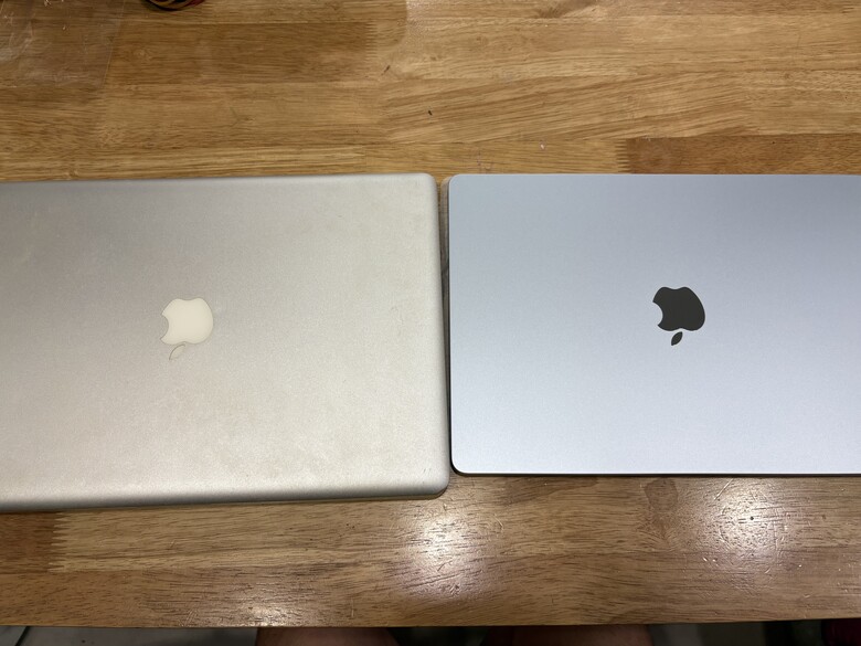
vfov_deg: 53.1
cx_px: 430
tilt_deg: -69.9
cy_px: 323
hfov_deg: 67.3
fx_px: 647
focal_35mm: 26
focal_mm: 5.96
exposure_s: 1/60
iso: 100
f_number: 1.6
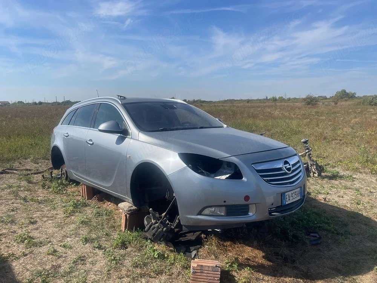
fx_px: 283
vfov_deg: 53.1
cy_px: 142
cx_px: 188
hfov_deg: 67.3
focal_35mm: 26
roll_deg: +0.9
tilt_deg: -6.5
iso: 32
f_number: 1.6
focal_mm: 4.2
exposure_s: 1/4651
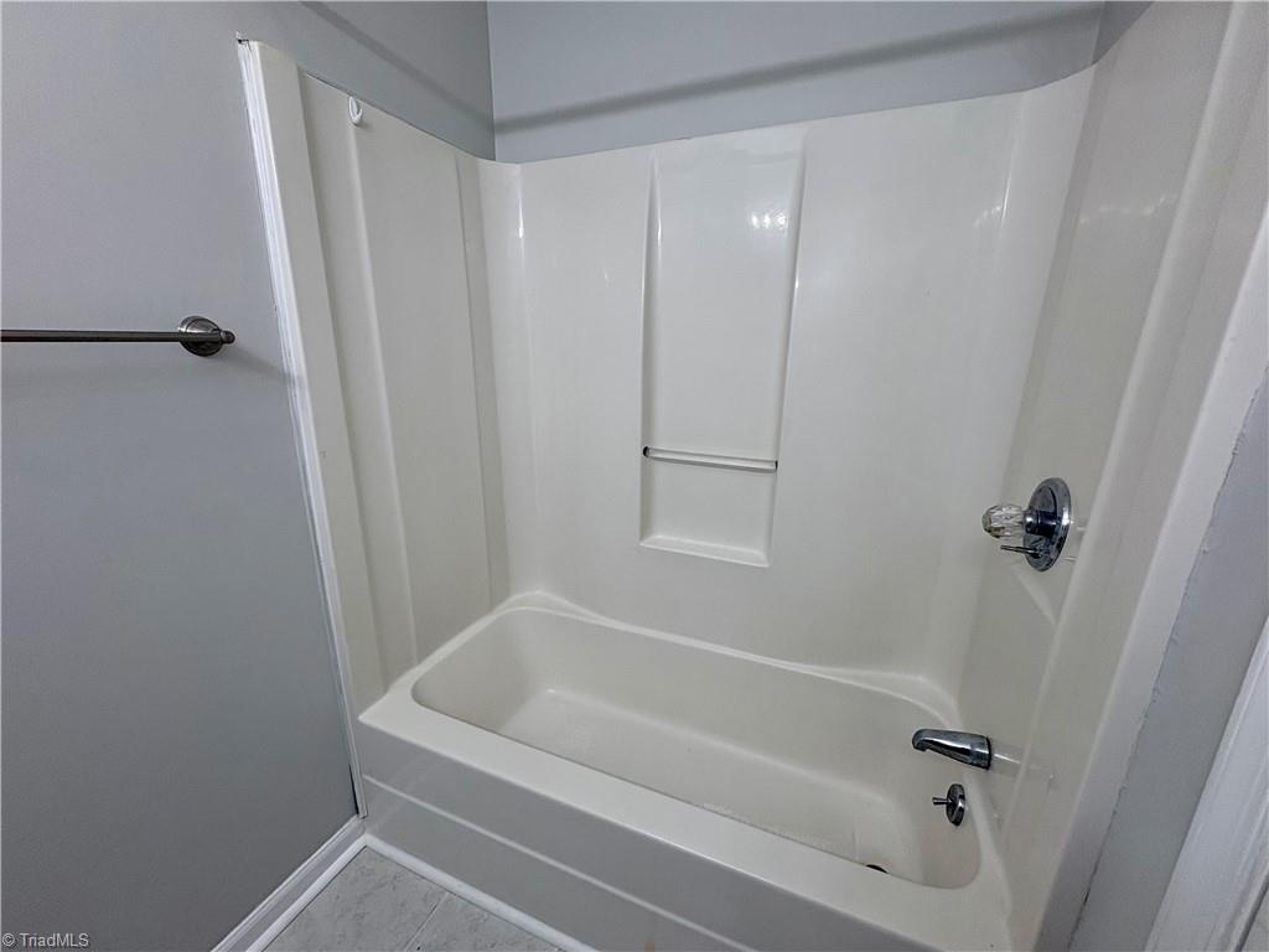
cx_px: 634
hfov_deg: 102.1
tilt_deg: -14.3
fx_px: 513
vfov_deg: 85.7
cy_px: 476
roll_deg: +0.4
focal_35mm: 14
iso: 80
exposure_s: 1/120
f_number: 2.2
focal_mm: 2.22
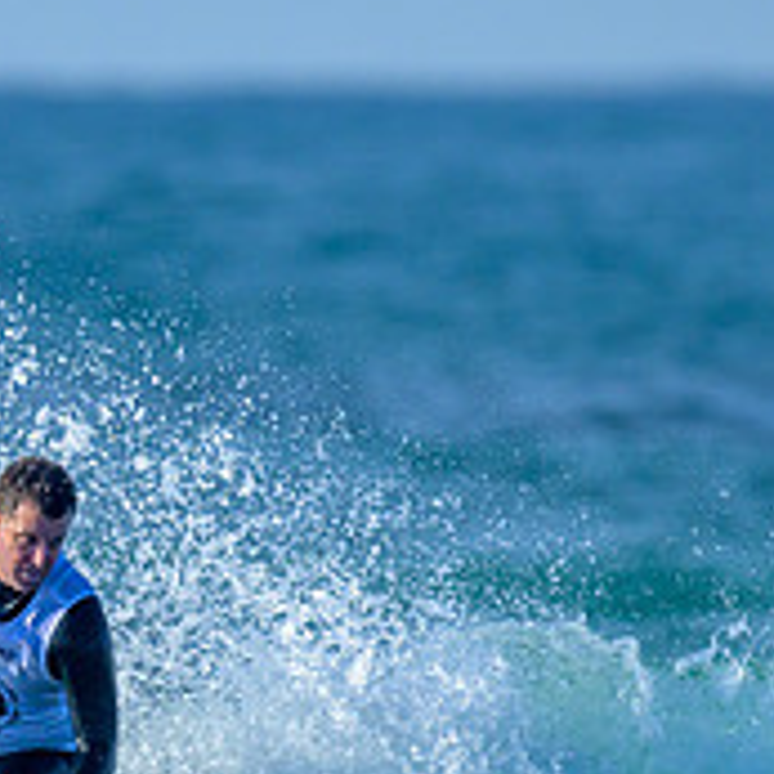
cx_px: -112
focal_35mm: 3137
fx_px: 79357
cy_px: 690
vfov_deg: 0.6
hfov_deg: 0.6
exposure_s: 1/2000
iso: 280
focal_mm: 800
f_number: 6.3
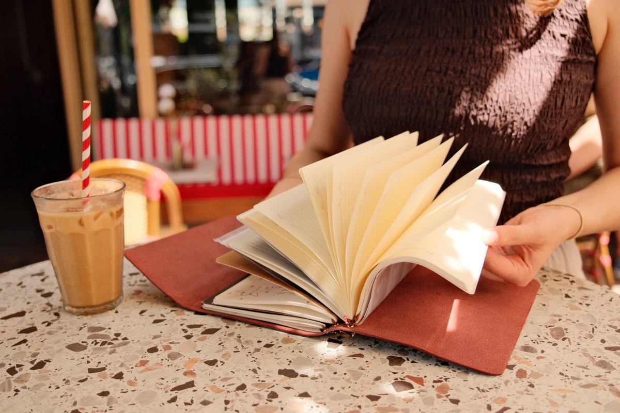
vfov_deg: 36.9
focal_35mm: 36
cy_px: 206
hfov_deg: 53.1
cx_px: 310
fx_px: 620
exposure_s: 1/1000
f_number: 2.8
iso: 800
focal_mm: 24
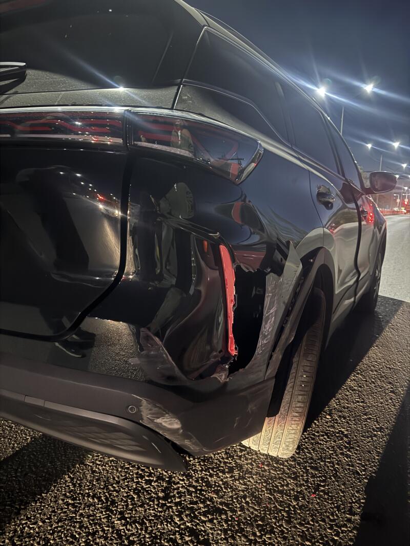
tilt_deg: -9.1
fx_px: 379
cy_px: 273
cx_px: 205
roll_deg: +1.3
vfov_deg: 71.6
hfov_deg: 56.8
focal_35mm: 24
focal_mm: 6.76
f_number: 1.78
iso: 1600
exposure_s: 1/19
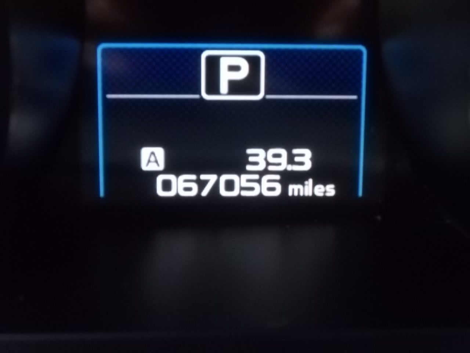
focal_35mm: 71
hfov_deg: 27.4
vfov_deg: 20.7
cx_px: 235
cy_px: 176
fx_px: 964
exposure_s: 1/10
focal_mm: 12.67
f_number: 5.9
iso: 320
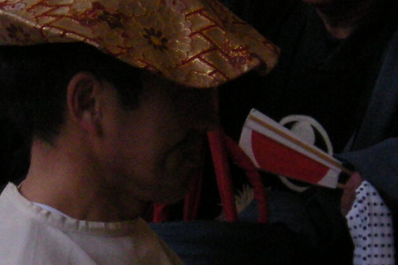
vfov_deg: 4.7
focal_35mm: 292
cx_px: -20
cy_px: 201
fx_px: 3227
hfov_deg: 7.0
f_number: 4.4
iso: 247
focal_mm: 11.5
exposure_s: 1/450
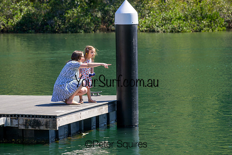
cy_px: 78
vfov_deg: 7.6
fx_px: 1159
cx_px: 116
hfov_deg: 11.4
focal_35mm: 180
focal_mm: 120
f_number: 4
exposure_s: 1/400
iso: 64
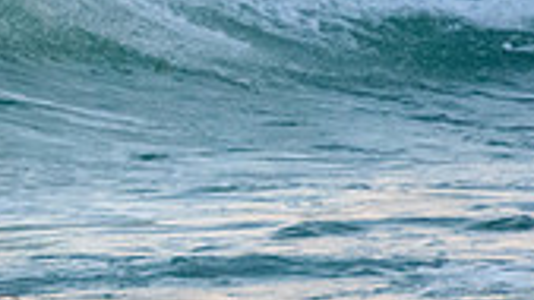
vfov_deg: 0.4
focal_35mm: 2700
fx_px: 38225
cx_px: -221
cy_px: -216
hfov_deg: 0.8
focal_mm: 500
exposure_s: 1/1600
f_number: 5.6
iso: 3200
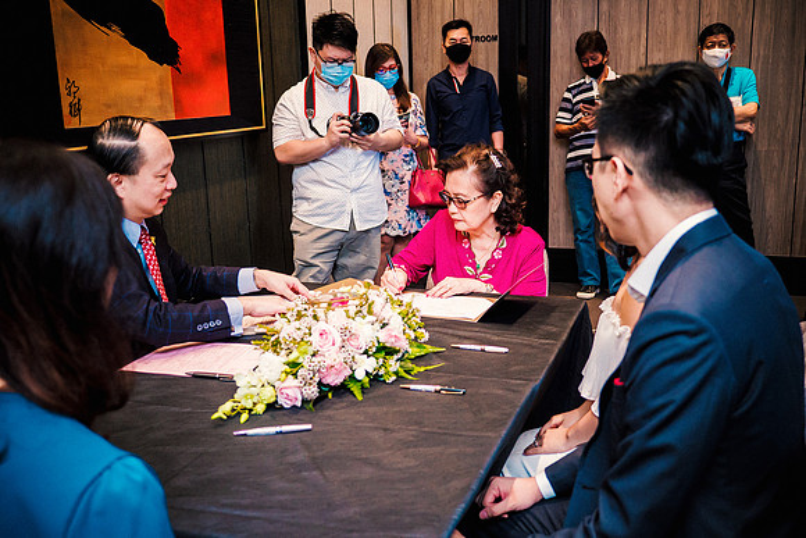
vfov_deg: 35.8
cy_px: 275
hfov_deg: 51.7
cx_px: 411
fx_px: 832
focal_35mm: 37
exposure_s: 1/125
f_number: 2
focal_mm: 17
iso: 640
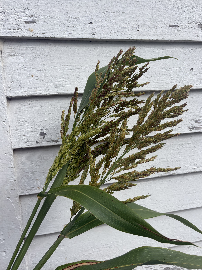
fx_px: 210
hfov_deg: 51.4
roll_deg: +1.3
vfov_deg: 65.3
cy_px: 138
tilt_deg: -13.7
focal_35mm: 27
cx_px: 101
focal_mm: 5.96
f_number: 1.6
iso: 64
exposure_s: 1/4608
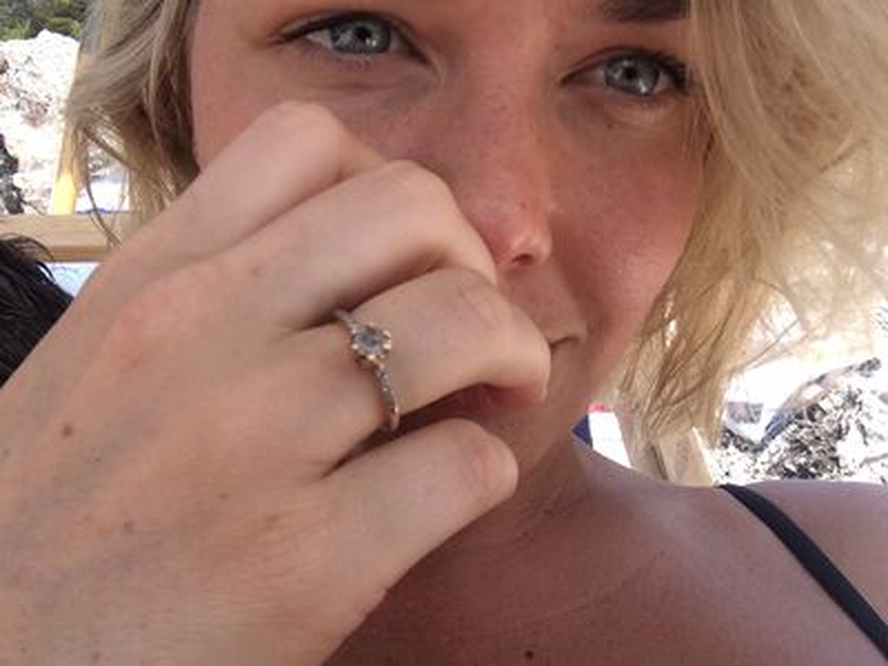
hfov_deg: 55.4
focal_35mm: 33
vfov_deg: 42.9
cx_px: 444
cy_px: 333
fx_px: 847
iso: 50
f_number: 2.4
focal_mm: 2.15
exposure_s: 1/605
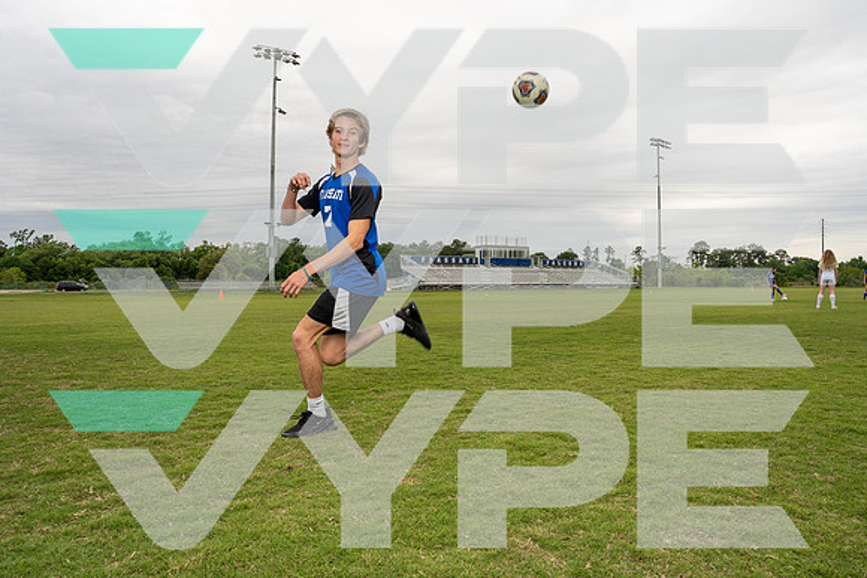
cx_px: 434
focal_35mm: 24
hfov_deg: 73.7
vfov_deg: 53.2
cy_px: 289
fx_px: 578
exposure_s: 1/250
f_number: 7.1
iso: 250
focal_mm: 24
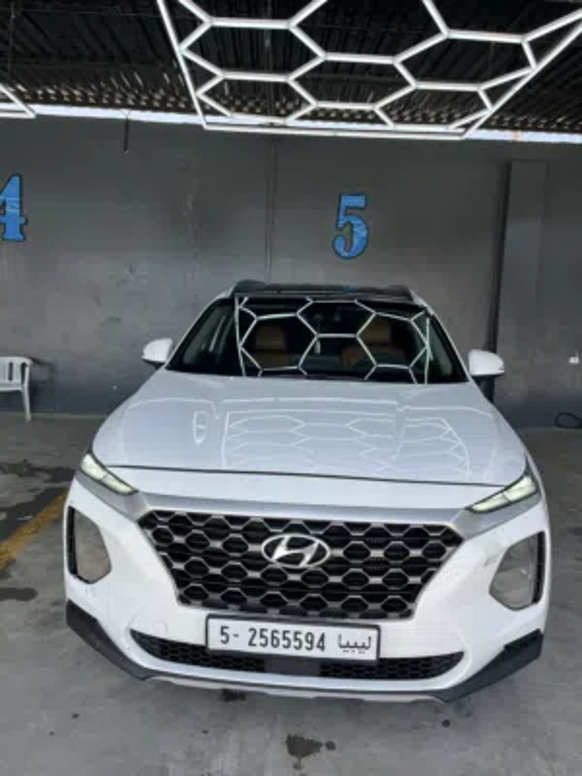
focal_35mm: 26
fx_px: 583
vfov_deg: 67.3
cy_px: 388
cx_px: 291
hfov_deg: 53.1
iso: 50
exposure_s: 1/920
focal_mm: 5.1
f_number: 1.6
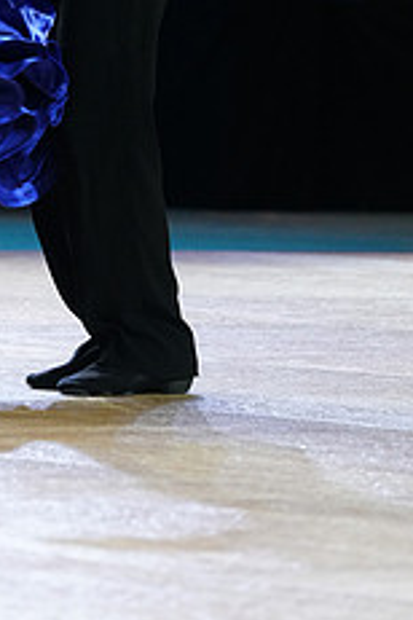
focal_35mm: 469
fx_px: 8070
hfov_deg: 2.9
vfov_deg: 4.4
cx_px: -90
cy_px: -105
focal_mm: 187
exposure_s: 1/250
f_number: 4
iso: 2500
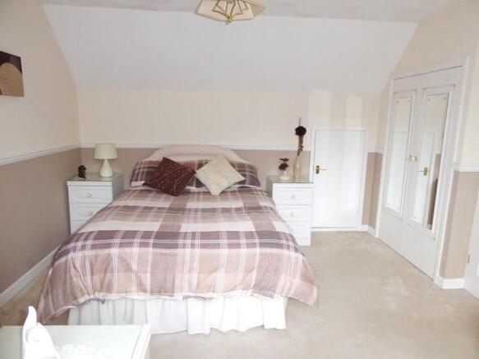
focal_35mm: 24
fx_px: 332
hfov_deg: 71.6
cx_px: 240
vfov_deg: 56.8
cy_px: 180
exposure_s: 1/60
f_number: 3.5
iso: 320
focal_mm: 4.3
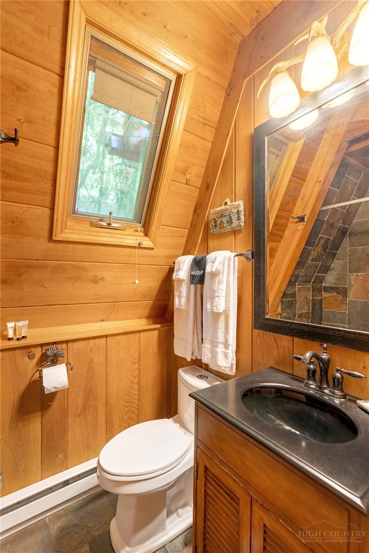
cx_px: 184
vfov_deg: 96.7
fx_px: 246
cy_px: 276
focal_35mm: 16
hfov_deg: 73.8
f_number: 6.3
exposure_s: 1/60
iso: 160
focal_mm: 16
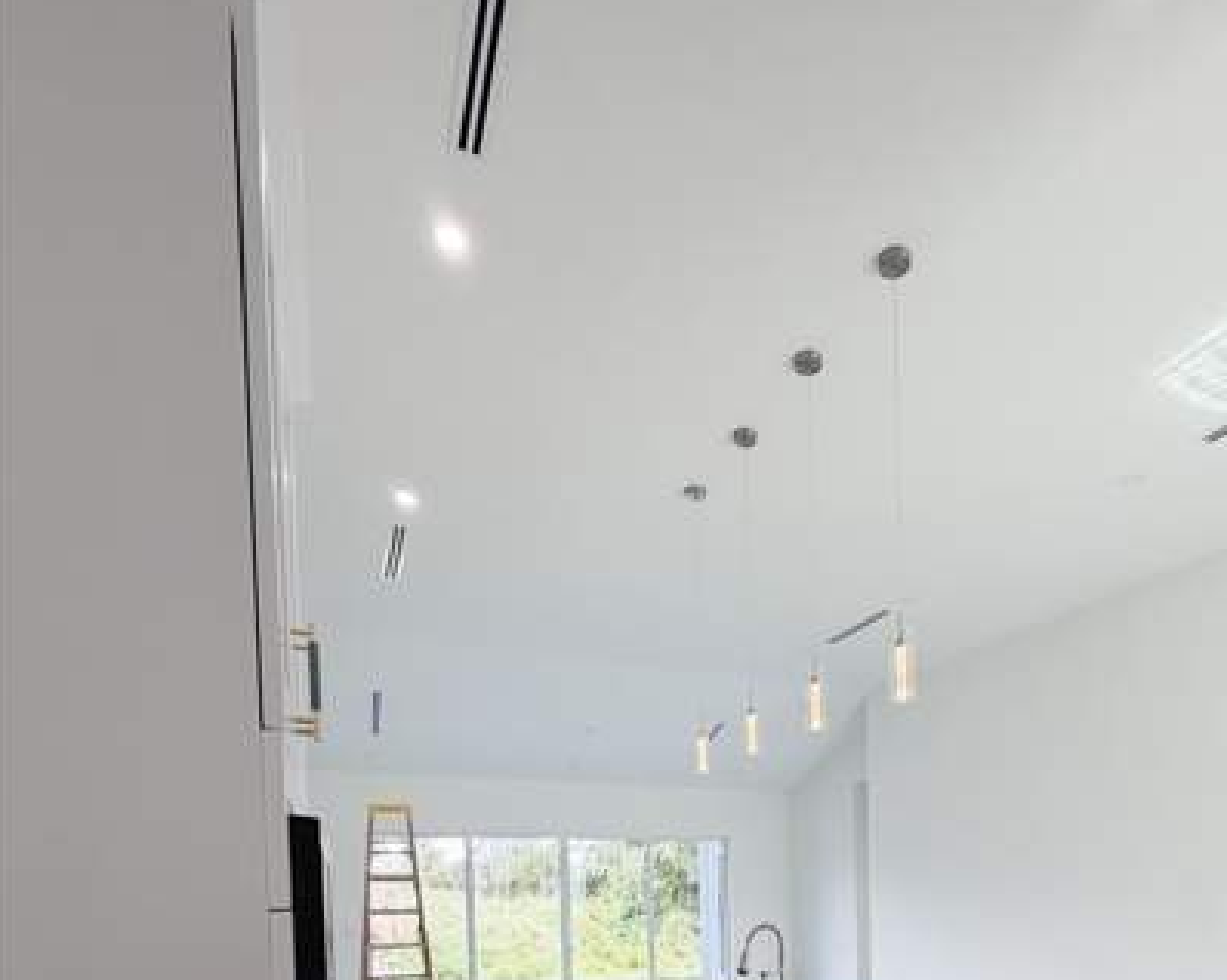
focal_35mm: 22
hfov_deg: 74.3
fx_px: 799
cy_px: 918
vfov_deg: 53.4
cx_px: 734
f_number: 2.2
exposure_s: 1/121
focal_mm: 2.22
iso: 100
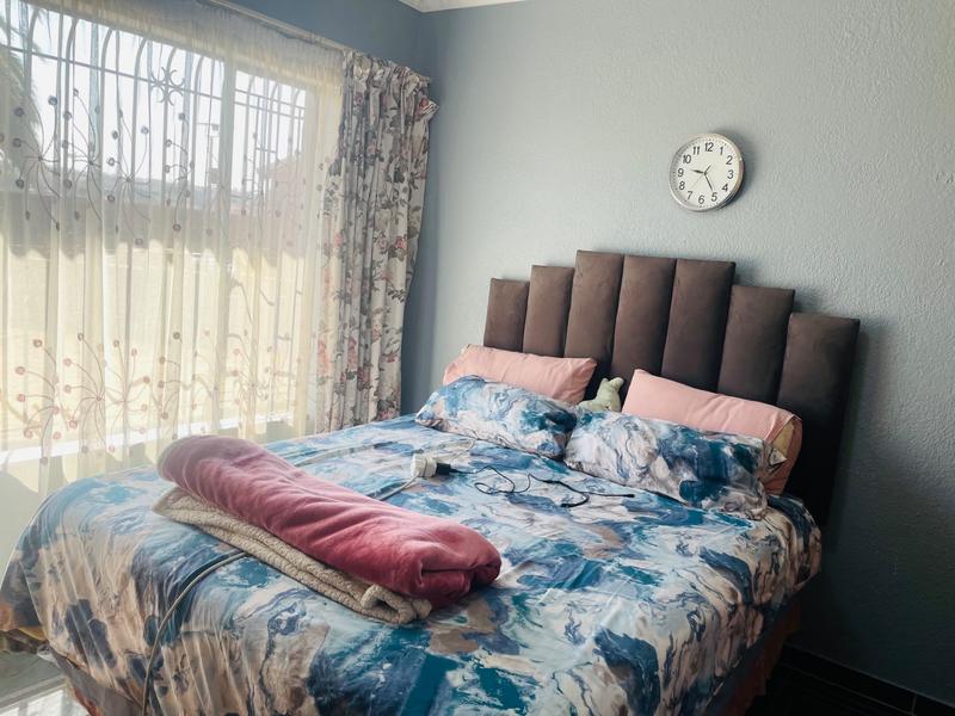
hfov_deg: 67.3
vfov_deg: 53.1
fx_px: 717
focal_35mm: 26
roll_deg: -6.0
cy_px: 358
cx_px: 478
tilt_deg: -9.6
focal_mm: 4.2
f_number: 1.6
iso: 32
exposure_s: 1/241
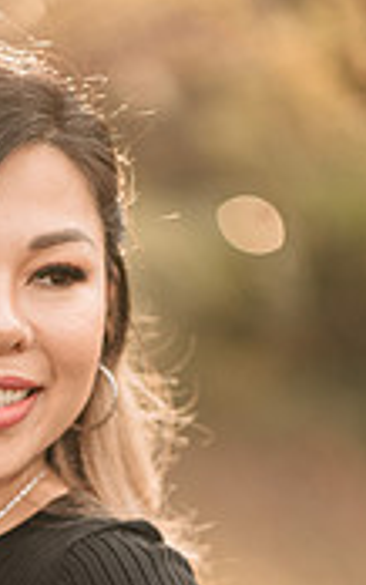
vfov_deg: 9.3
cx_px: 3
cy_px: 669
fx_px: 3569
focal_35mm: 224
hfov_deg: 5.9
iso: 200
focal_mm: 85
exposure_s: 1/1000
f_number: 1.8
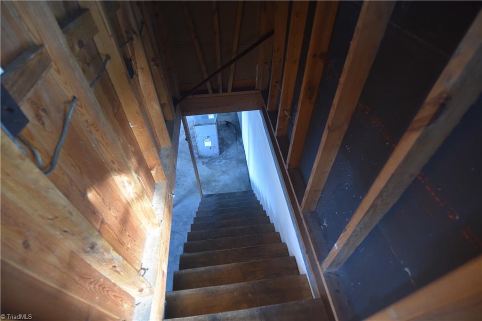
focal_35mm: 17
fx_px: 228
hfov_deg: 93.3
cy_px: 160
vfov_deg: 70.5
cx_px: 241
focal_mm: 17
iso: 1250
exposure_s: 1/10
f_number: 4
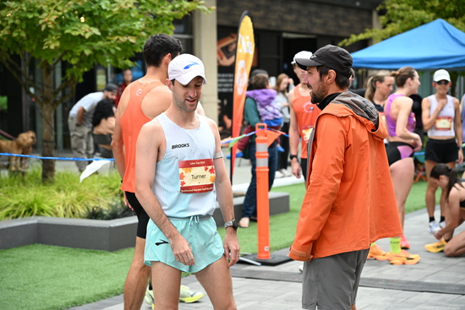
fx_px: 956
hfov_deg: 27.3
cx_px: 232
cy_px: 155
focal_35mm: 74
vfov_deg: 18.4
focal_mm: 74
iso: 2500
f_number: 4
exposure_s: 1/640
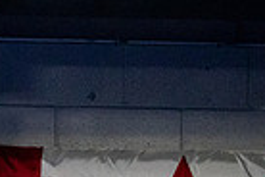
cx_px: 344
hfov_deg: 9.2
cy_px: 311
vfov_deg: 6.2
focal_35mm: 219
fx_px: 1612
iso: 5000
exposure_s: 1/800
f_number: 2.8
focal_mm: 35
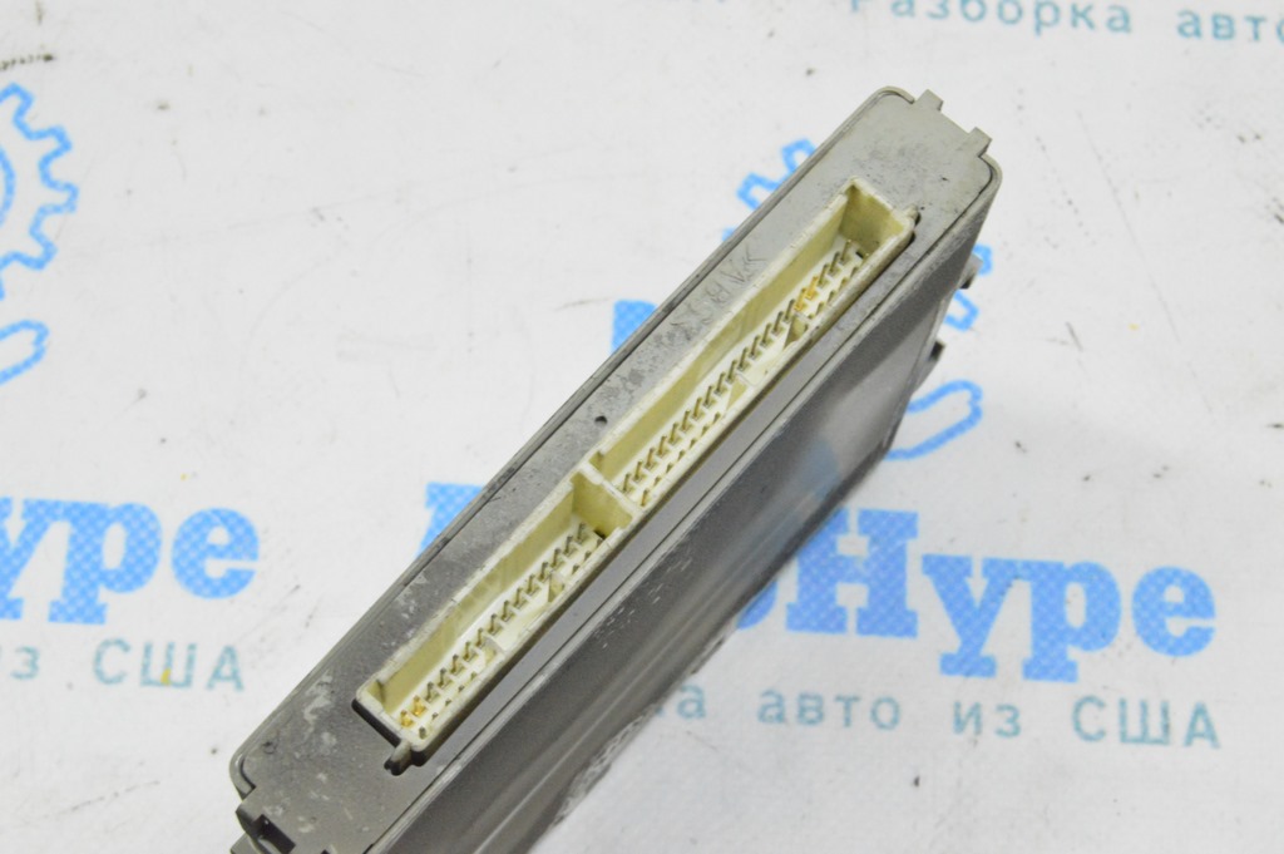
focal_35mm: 69
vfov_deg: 19.7
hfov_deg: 29.3
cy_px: 427
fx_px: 2459
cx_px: 642
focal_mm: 46
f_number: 20
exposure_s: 1/15
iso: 6400
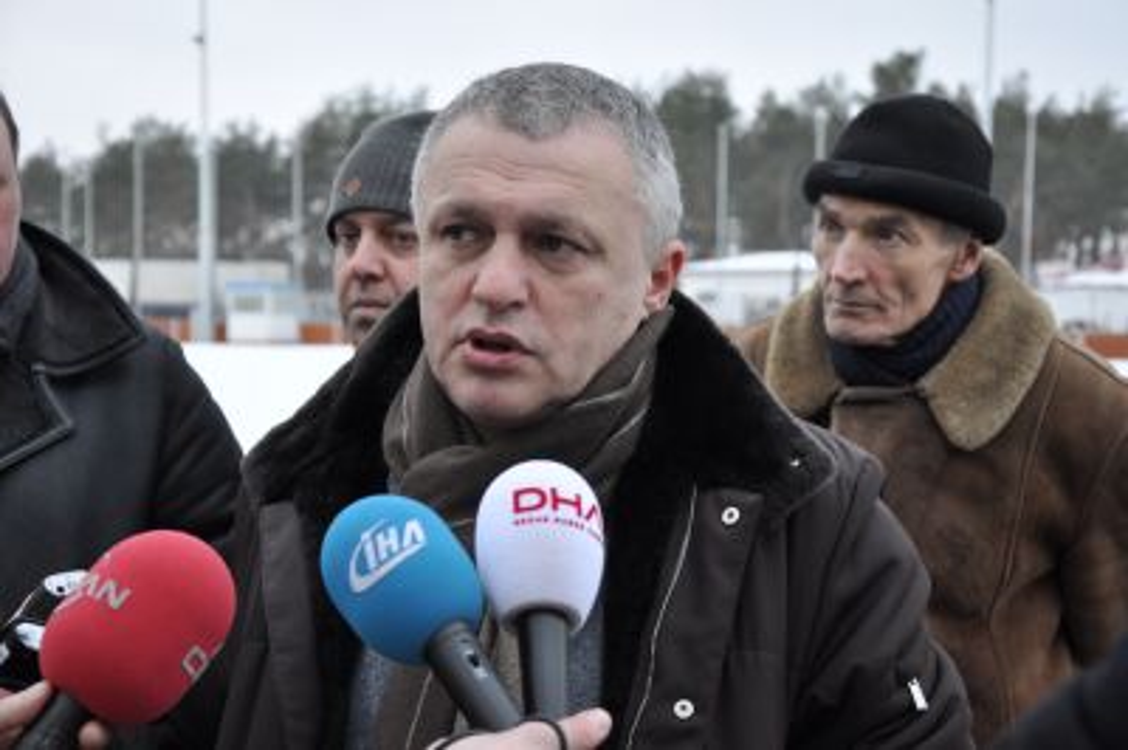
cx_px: 564
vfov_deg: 18.9
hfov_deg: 28.1
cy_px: 375
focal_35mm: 72
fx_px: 2254
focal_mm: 48
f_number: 4.8
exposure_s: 1/60
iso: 400
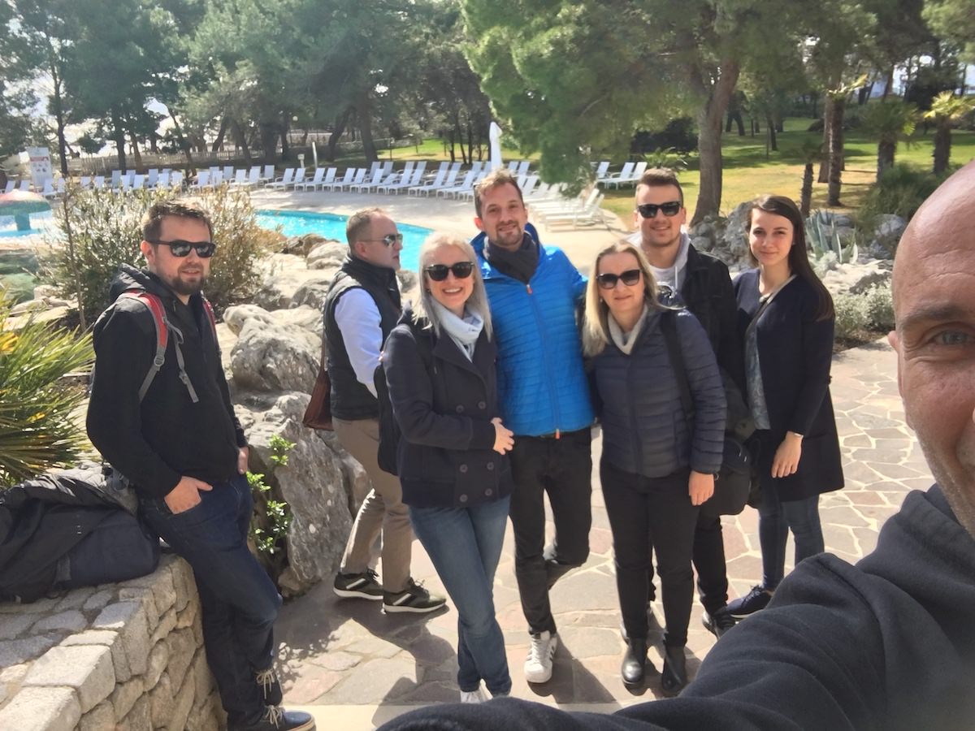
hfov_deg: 58.4
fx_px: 873
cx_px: 488
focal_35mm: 31
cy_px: 366
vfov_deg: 45.4
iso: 32
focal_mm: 2.65
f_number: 2.2
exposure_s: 1/670
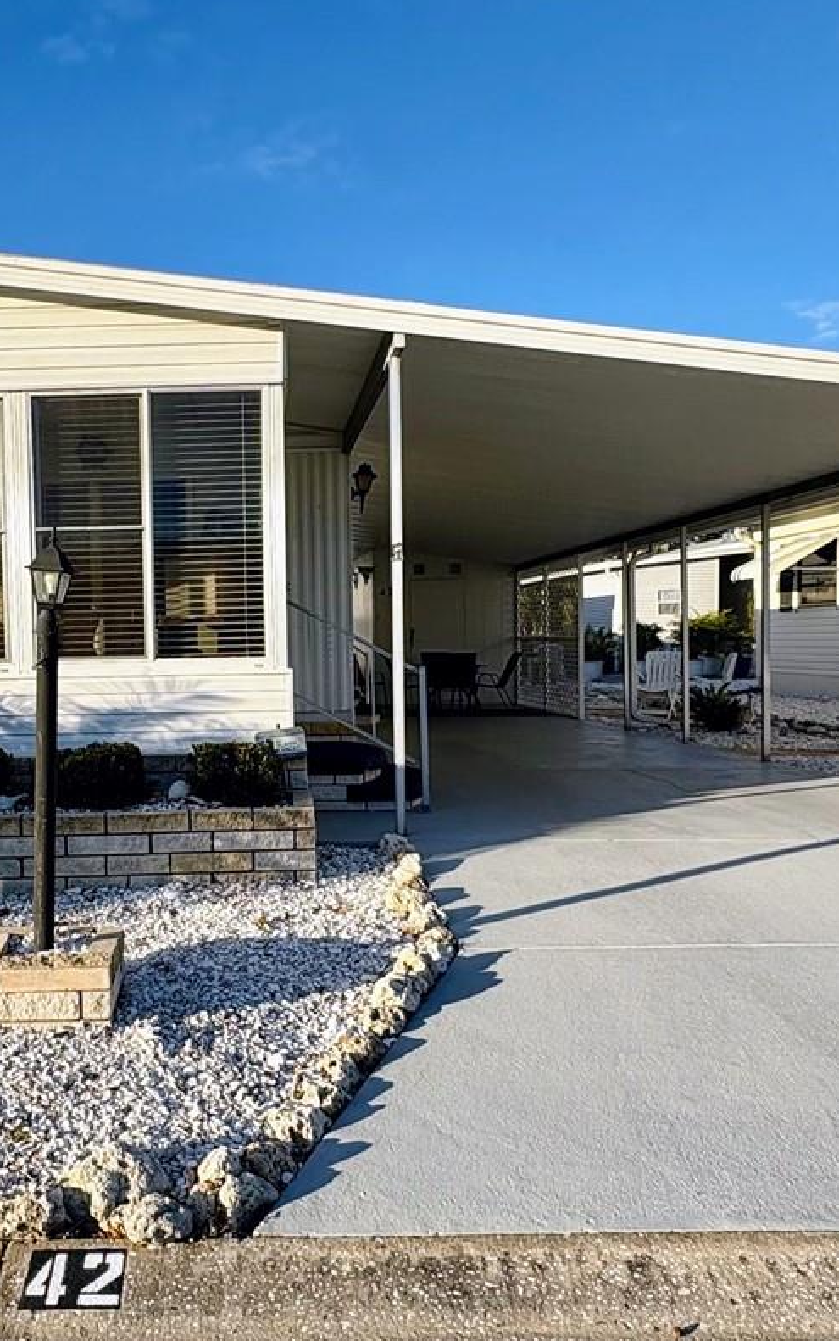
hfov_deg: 40.7
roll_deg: +1.1
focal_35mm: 30
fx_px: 1097
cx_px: 212
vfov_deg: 62.8
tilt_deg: -2.2
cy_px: 704
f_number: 2.2
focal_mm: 2.22
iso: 50
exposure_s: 1/1748
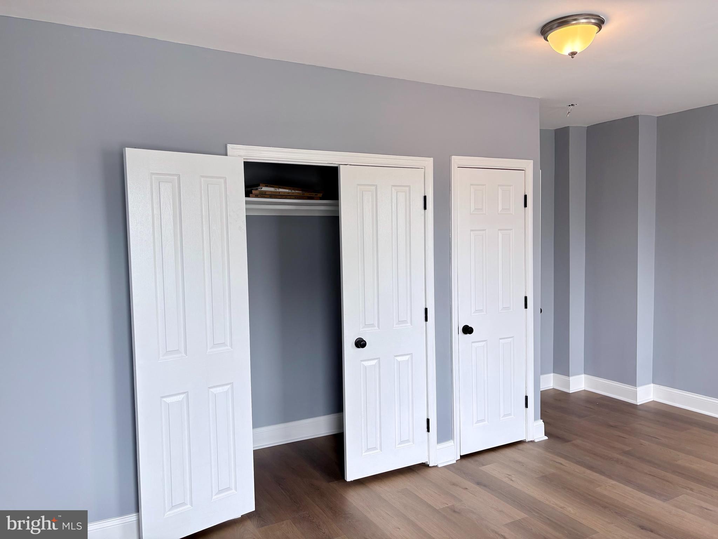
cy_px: 270
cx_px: 359
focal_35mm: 26
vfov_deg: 53.1
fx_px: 539
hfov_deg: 67.3
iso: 40
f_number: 1.6
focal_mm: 5.96
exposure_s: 1/120
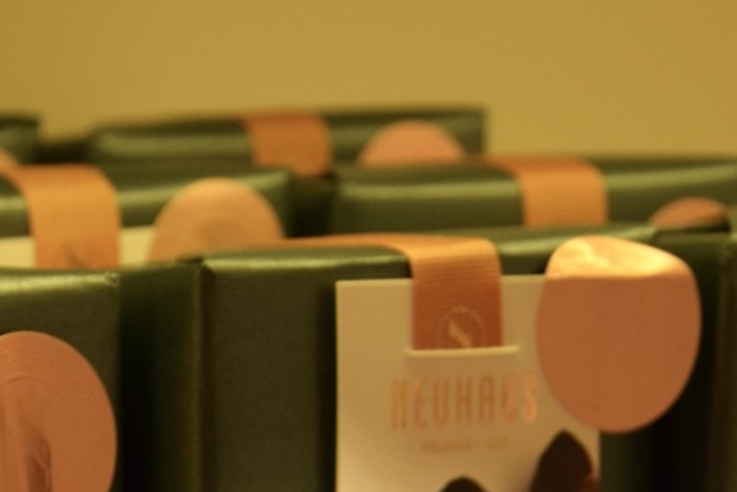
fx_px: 4158
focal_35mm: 203
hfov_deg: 10.1
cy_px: 793
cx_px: 21
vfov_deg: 6.7
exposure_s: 1/125
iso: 400
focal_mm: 38
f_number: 5.6
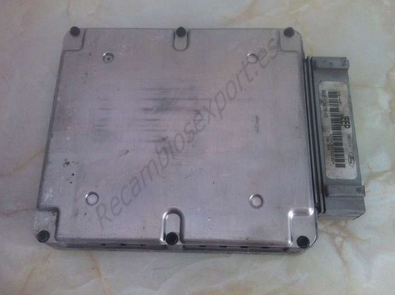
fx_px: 456
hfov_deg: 46.9
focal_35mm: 40
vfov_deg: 35.8
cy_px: 129
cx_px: 192
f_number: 2.8
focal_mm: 3.85
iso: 125
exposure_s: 1/120
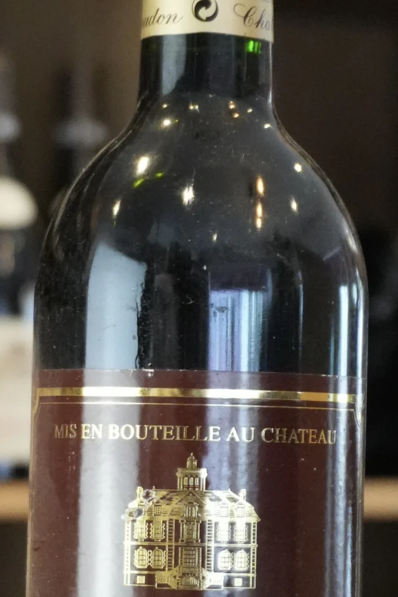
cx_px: 185
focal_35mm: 159
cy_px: 428
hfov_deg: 8.6
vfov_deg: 12.9
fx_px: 2641
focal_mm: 43
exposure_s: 1/100
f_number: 5.6
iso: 6400
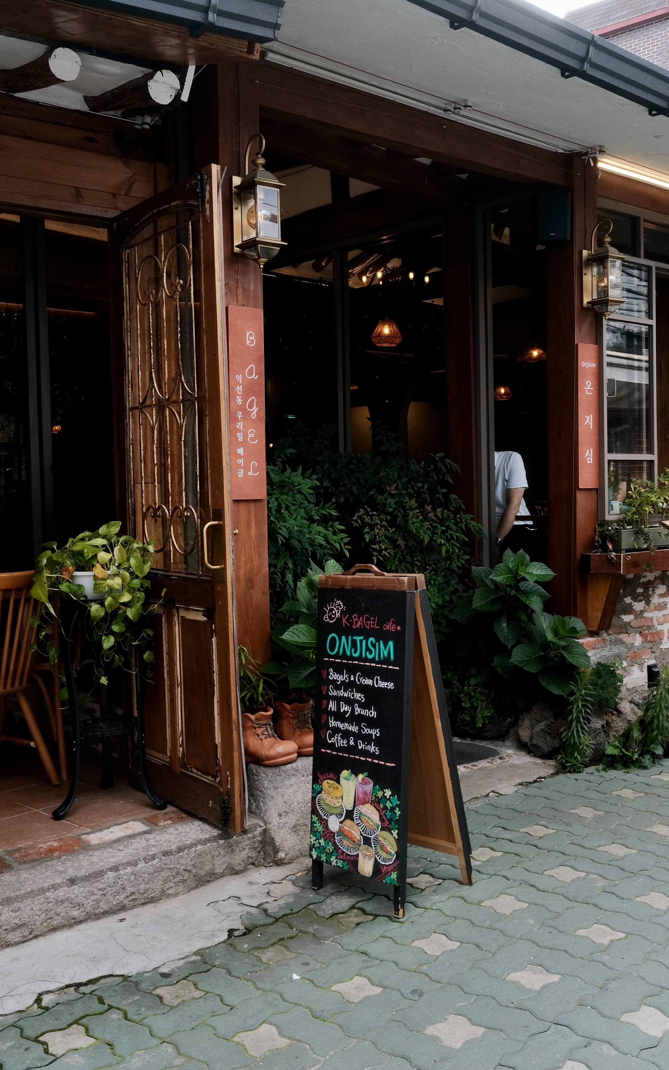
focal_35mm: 36
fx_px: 1050
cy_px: 540
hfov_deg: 35.3
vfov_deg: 54.0
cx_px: 335
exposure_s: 1/100
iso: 800
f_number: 13
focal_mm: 23
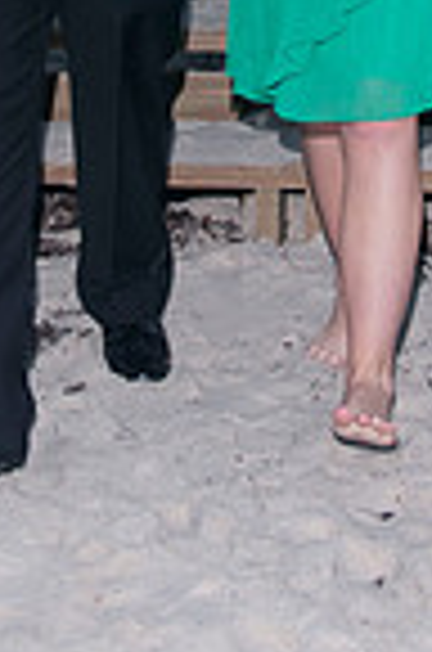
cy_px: -198
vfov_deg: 13.3
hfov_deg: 9.2
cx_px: 191
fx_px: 2695
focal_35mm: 149
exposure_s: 1/250
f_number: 6.3
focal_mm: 32
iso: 400
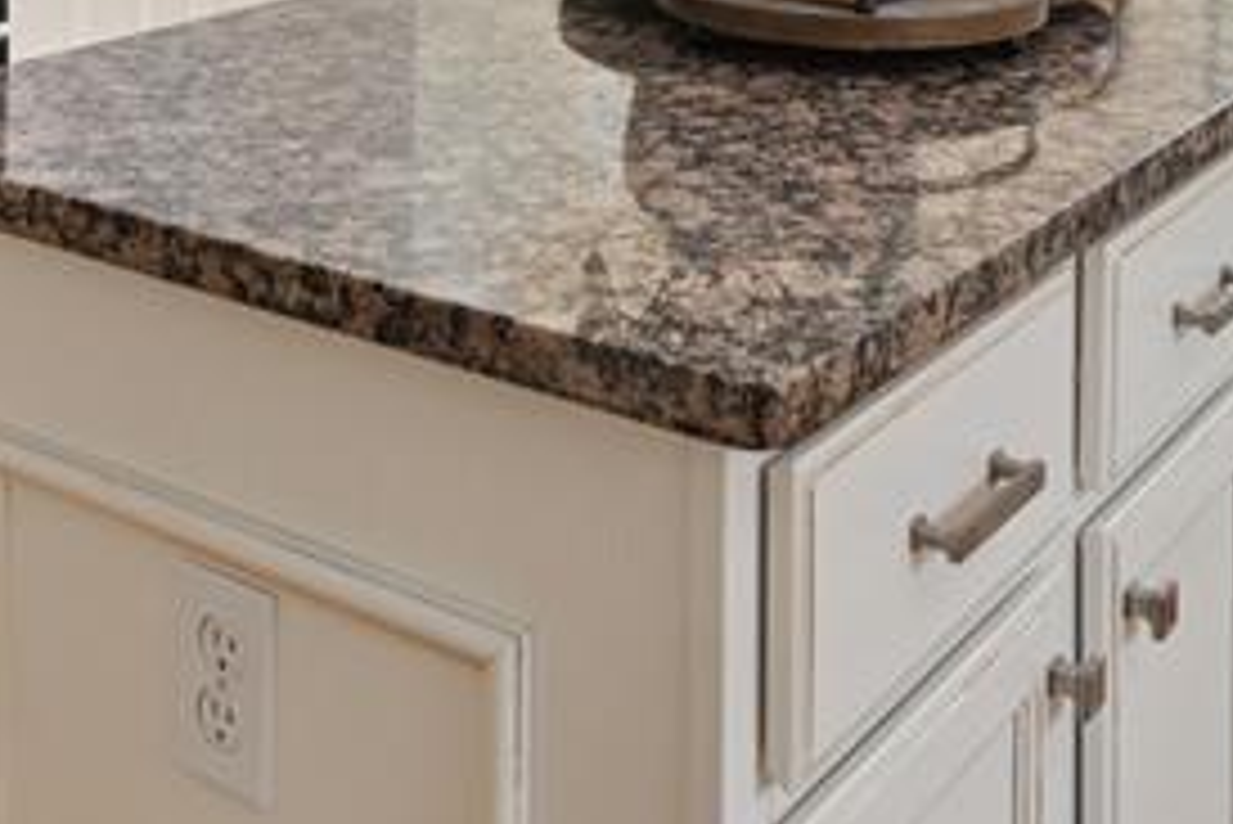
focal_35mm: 56
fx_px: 1919
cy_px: -423
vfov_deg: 20.6
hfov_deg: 35.5
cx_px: 495
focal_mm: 10
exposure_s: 1/30
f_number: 8
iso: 400
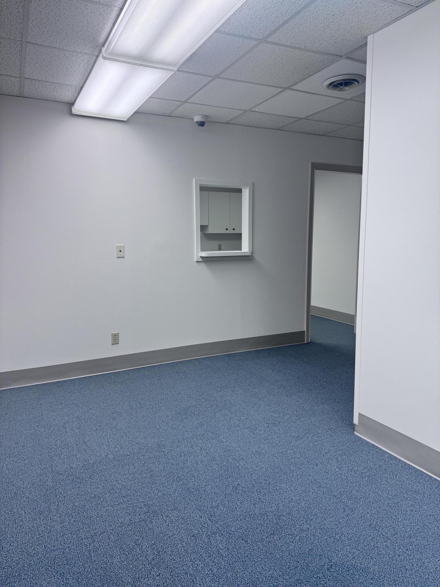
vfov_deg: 71.6
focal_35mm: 24
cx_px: 220
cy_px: 294
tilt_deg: -7.0
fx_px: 407
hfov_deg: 56.8
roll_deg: +0.4
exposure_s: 1/120
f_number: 1.78
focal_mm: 6.76
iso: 64
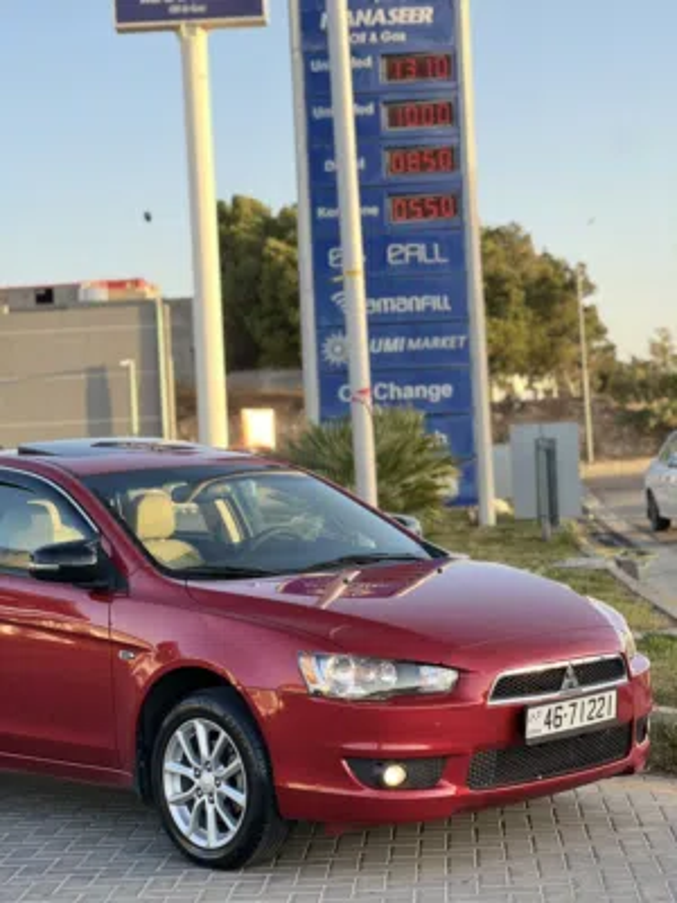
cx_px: 338
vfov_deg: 25.3
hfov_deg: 19.1
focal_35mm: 77
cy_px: 452
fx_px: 2008
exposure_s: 1/121
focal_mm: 9
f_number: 2.8
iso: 80
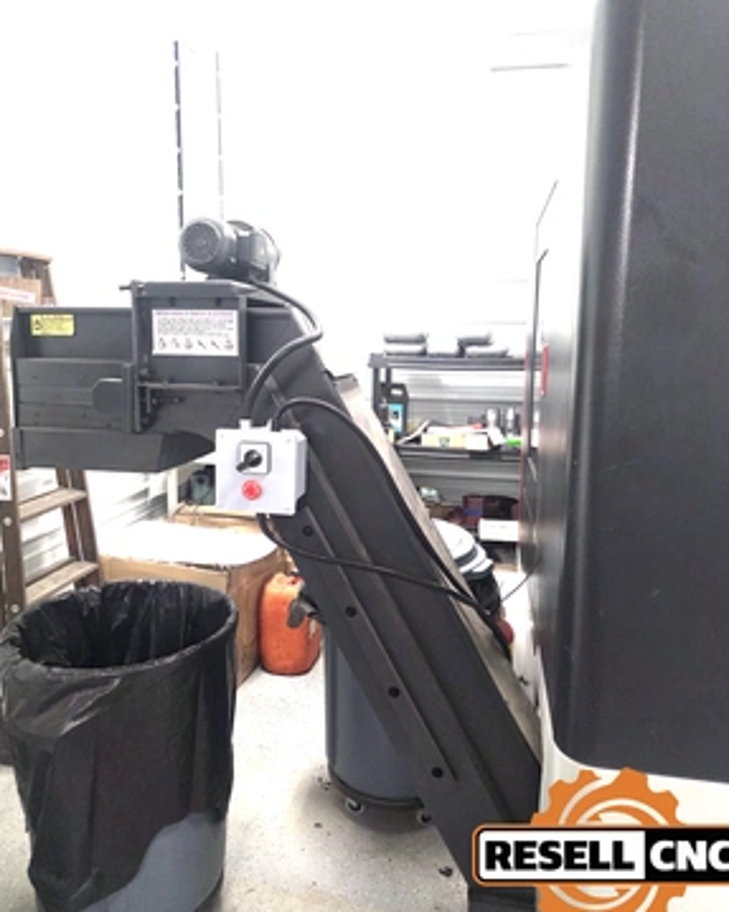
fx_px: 675
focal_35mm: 25
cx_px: 366
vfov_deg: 68.1
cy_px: 434
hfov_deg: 56.8
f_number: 1.7
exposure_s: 1/120
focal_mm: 6.3
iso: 500
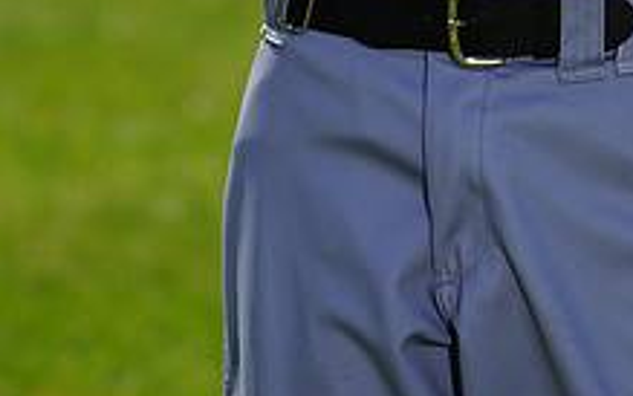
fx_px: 10457
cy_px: -396
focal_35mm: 606
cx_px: 464
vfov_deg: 2.2
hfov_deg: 3.5
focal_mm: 224
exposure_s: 1/250
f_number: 8
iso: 100
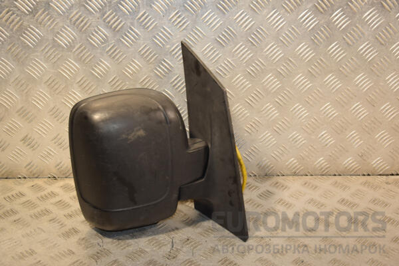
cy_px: 133
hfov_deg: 38.9
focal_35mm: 51
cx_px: 200
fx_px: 565
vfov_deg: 26.5
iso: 800
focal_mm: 34
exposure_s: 1/200
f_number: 5
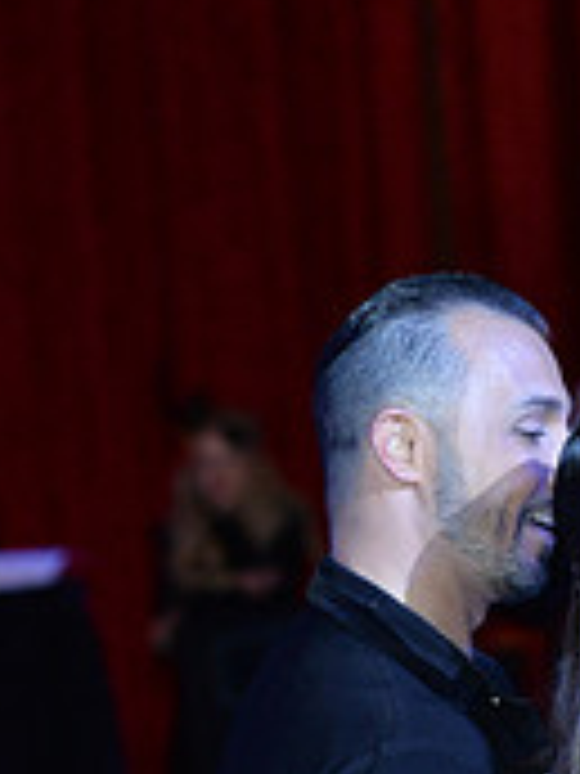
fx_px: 7216
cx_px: 722
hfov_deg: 4.6
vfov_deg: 6.1
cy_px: 1017
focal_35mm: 323
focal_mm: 100
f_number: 5
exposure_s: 1/250
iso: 2000
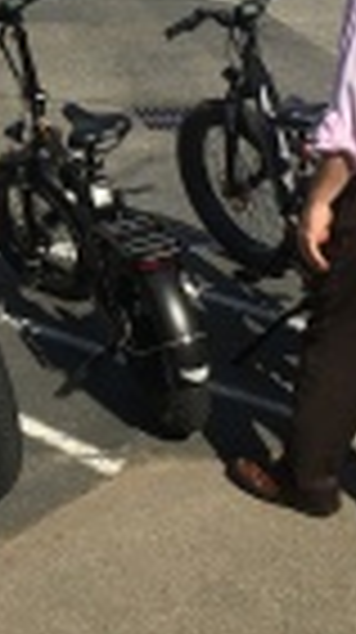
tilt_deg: -14.5
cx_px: -27
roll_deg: +1.4
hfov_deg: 14.4
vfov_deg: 25.5
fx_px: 1380
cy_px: 121
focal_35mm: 82
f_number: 2.2
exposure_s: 1/2404
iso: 25
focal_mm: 4.15
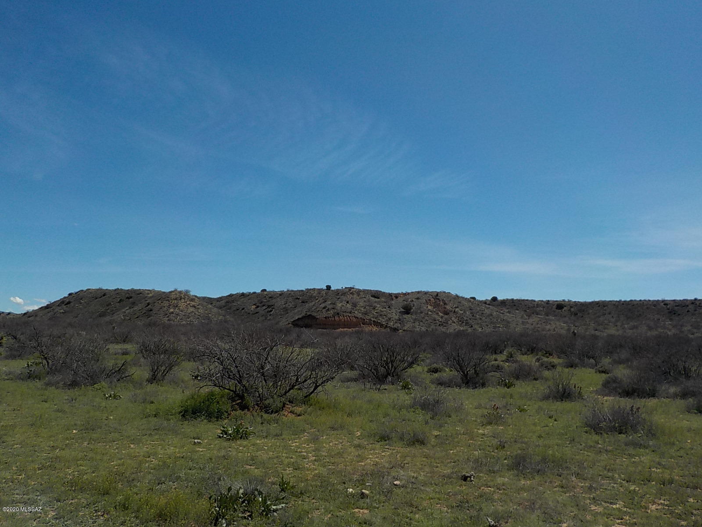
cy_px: 264
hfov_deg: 60.0
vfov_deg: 46.8
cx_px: 351
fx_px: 608
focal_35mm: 30
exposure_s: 1/2000
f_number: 3.3
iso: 125
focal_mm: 4.1
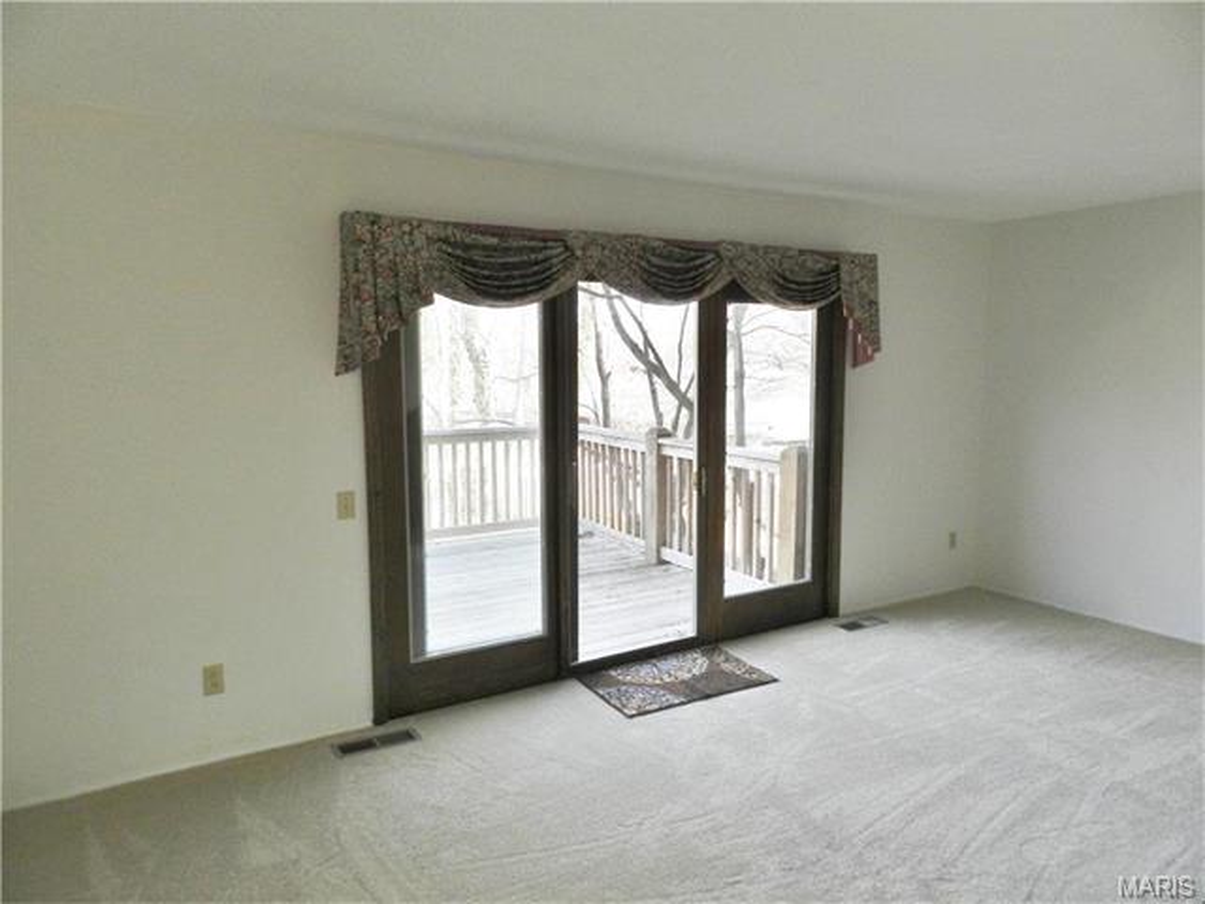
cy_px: 452
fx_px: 801
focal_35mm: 23
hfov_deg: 73.9
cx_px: 602
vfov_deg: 58.9
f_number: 3.4
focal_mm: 4
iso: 160
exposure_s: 1/100
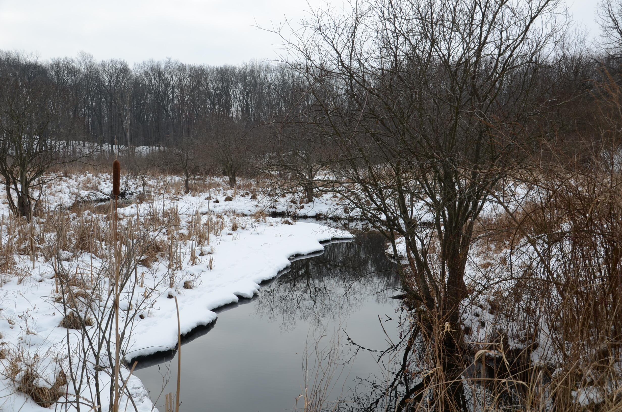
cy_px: 206
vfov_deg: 36.7
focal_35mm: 36
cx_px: 311
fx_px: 621
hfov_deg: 53.2
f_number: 8
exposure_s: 1/250
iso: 100
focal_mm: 24
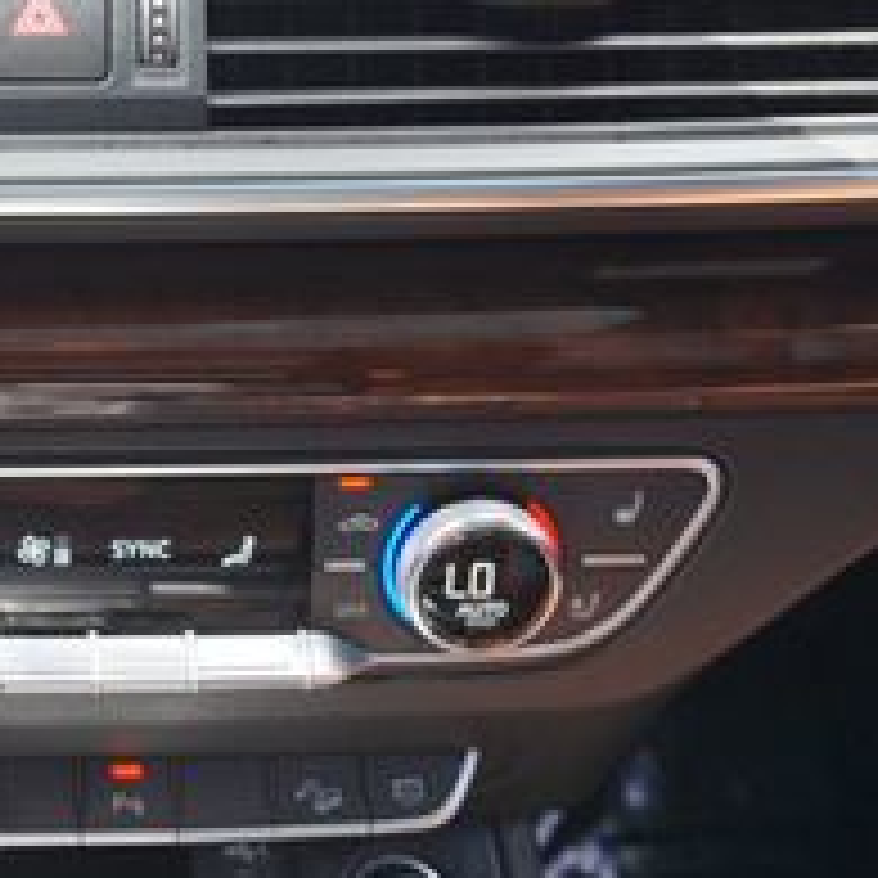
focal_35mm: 67
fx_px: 1923
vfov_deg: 25.1
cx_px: -90
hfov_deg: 24.0
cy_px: 131
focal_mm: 16
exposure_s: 1/60
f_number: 4
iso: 125
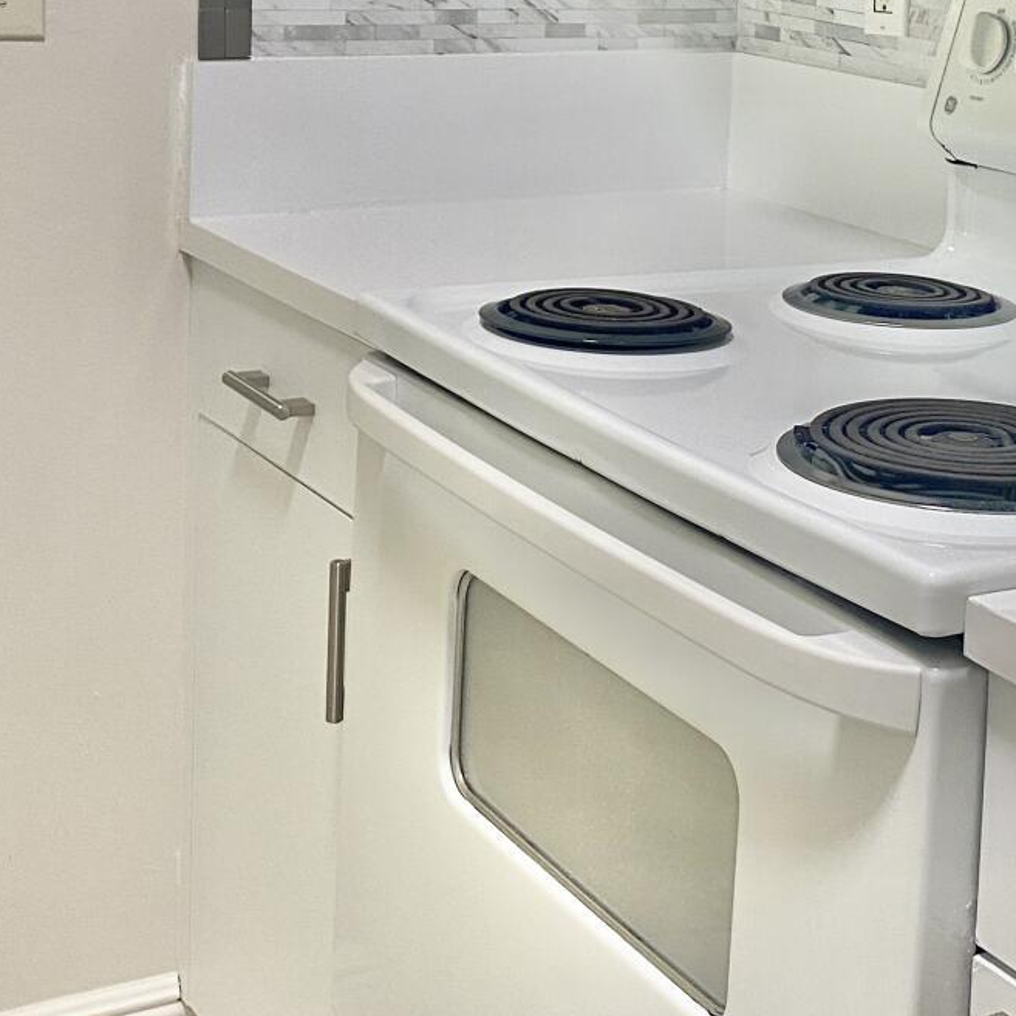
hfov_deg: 24.5
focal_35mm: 70
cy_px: 150
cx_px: 679
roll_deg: -2.6
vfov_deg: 24.1
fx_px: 2324
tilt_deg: -5.9
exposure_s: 1/60
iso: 80
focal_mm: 4.25
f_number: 1.8
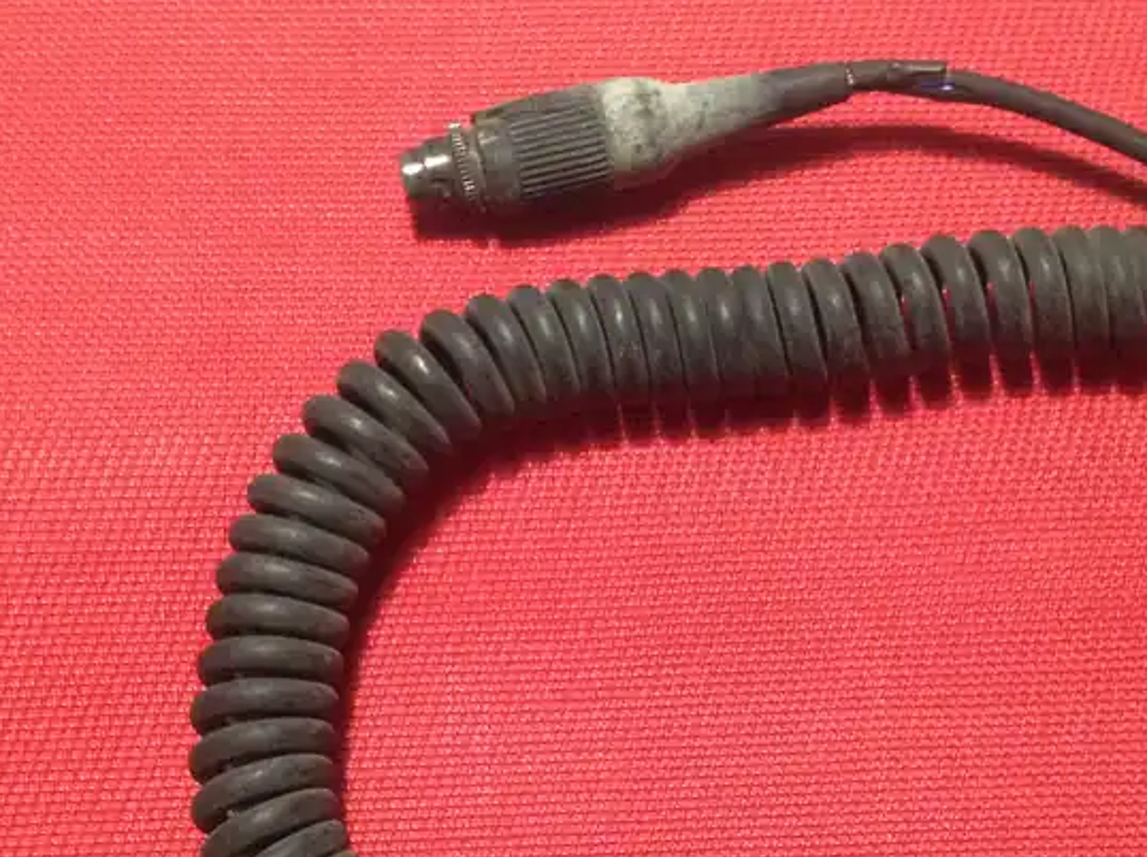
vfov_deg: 22.2
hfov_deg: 29.8
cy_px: 684
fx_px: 2151
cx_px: 708
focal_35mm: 65
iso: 320
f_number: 2.4
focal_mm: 4.28
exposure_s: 1/15
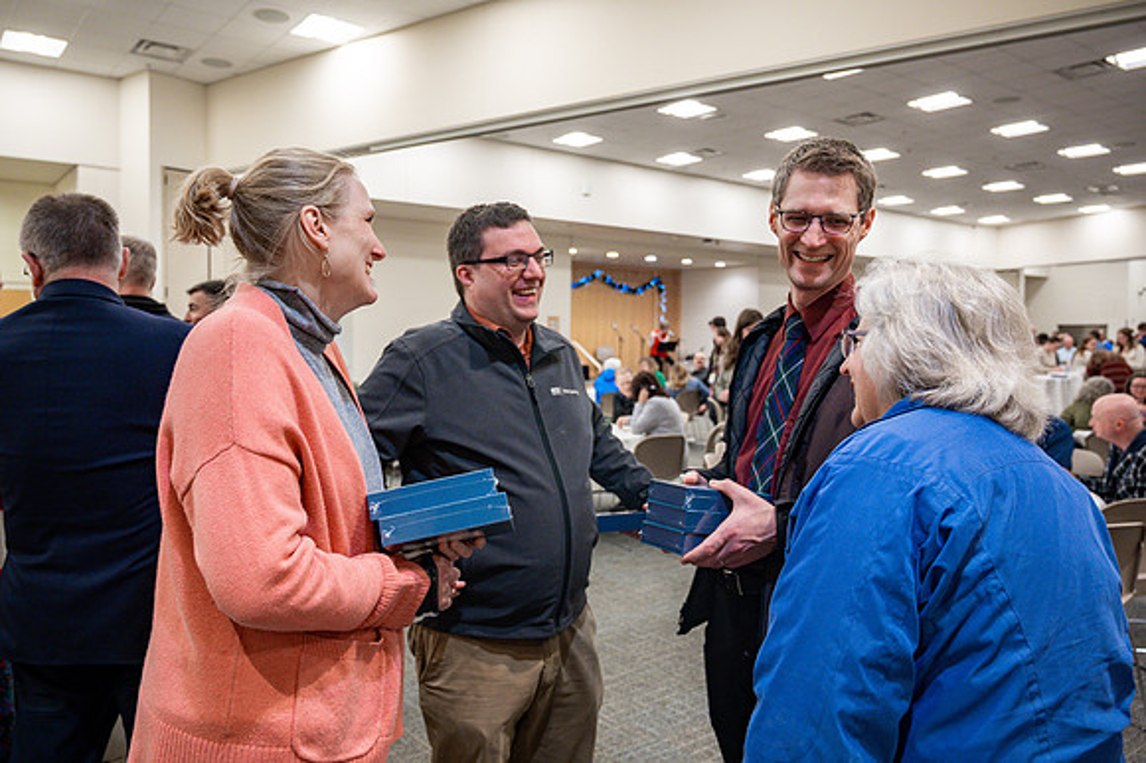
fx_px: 880
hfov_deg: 66.0
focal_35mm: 28
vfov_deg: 46.9
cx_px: 524
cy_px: 382
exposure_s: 1/125
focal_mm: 25.5
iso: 1250
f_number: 4
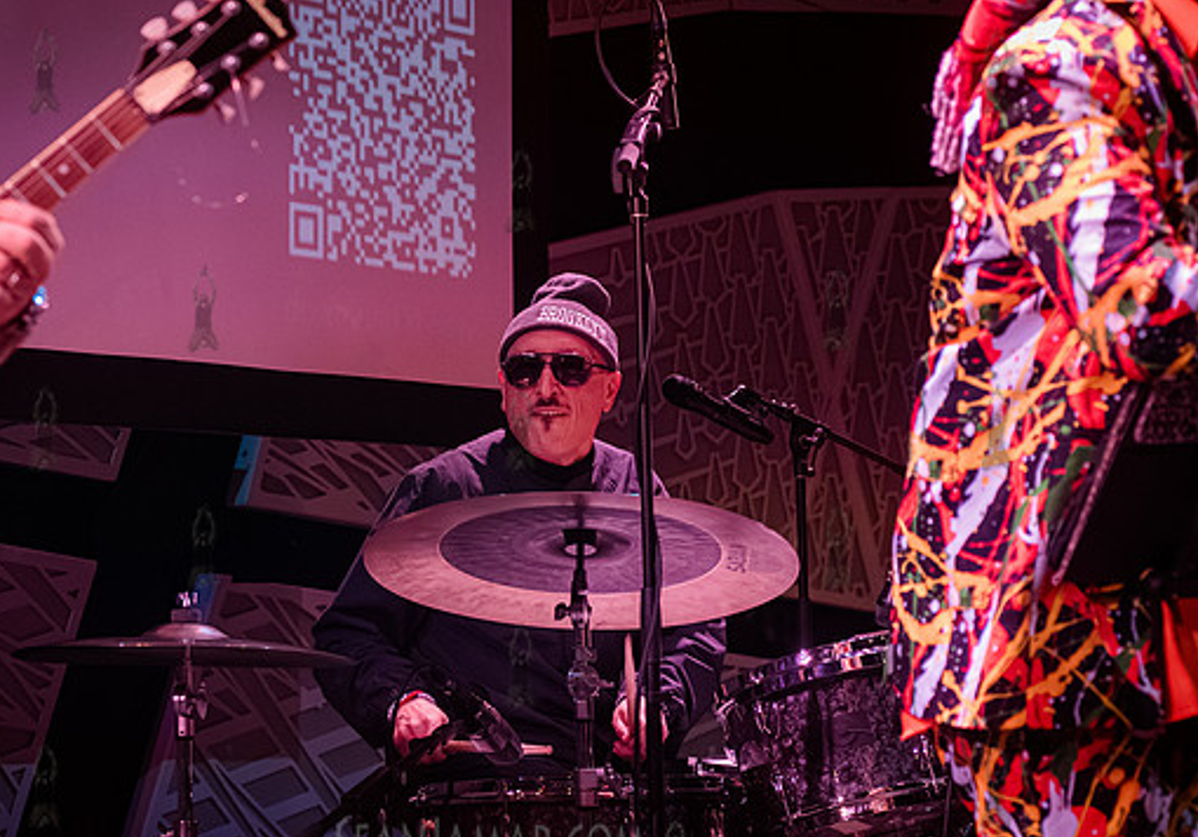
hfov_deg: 18.8
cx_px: 388
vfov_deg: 13.2
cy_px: 361
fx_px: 3613
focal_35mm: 107
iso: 8000
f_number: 5
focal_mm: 80
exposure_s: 1/640
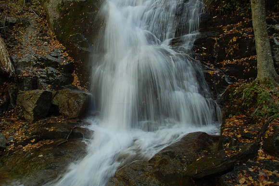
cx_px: 140
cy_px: 93
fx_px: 209
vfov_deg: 47.9
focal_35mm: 27
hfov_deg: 67.4
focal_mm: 18
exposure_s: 1/6
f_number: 13
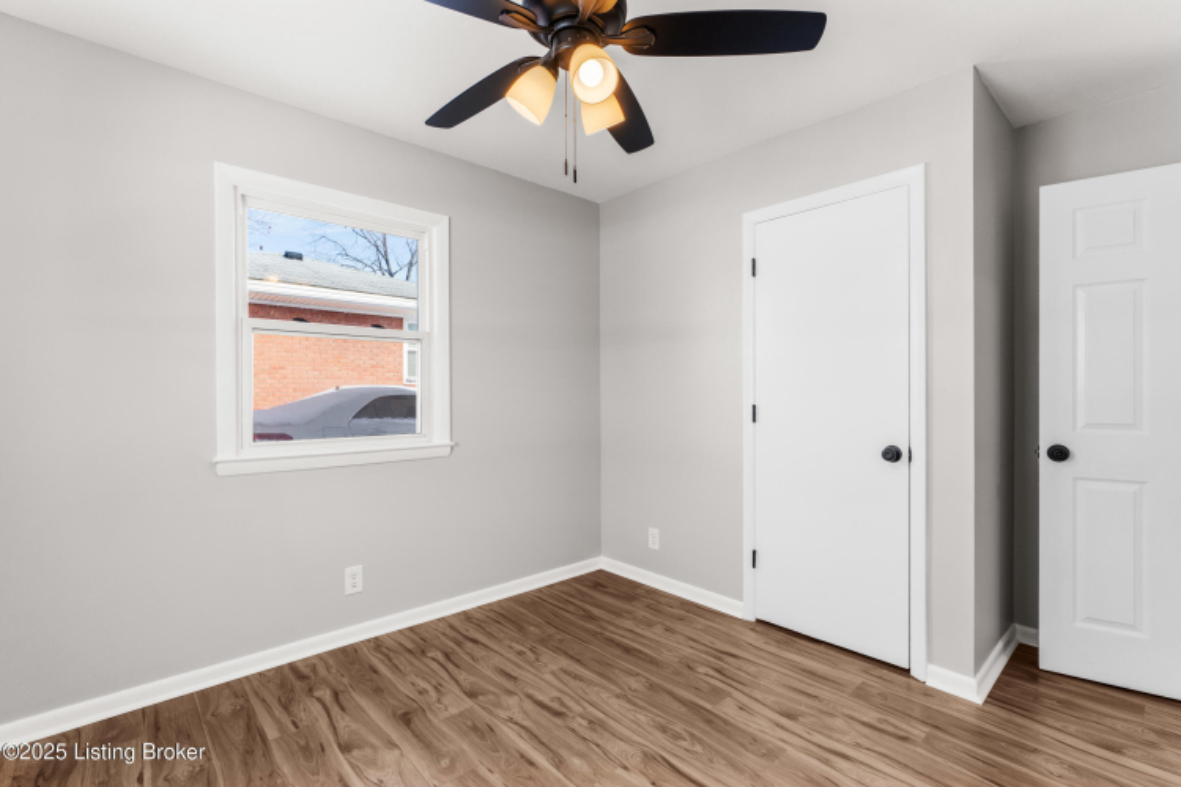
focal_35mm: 16
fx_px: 525
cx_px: 590
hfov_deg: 96.7
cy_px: 394
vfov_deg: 73.7
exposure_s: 1/6
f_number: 11
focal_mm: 16
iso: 400
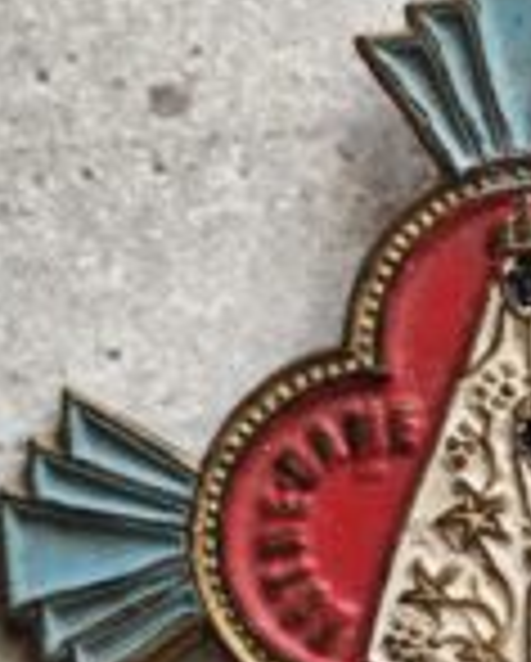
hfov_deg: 6.3
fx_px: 4842
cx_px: 513
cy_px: 653
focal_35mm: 247
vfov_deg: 7.8
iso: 160
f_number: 1.65
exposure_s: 1/50
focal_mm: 6.19
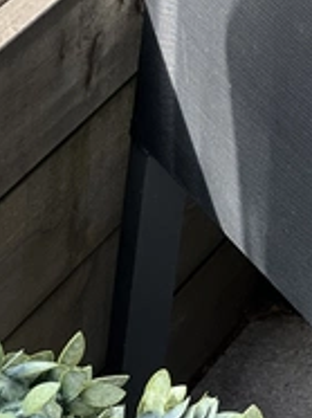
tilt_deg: -33.5
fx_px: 3192
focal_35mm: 265
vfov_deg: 7.4
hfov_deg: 5.6
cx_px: 34
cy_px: 625
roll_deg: -2.6
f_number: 2.8
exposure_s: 1/121
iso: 40
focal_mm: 9
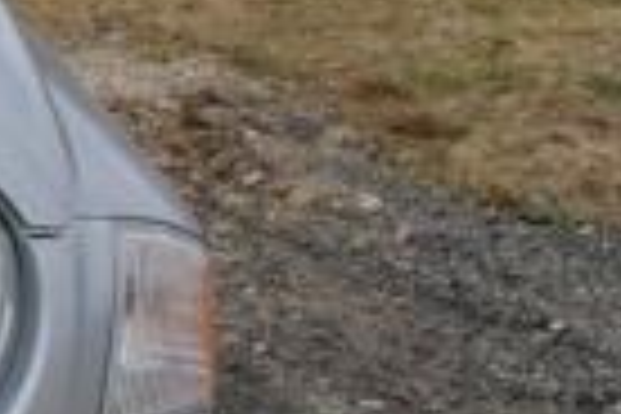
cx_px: -1026
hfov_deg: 10.6
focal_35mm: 157
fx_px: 2708
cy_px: 92
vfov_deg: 8.7
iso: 100
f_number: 8
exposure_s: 1/250
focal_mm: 18
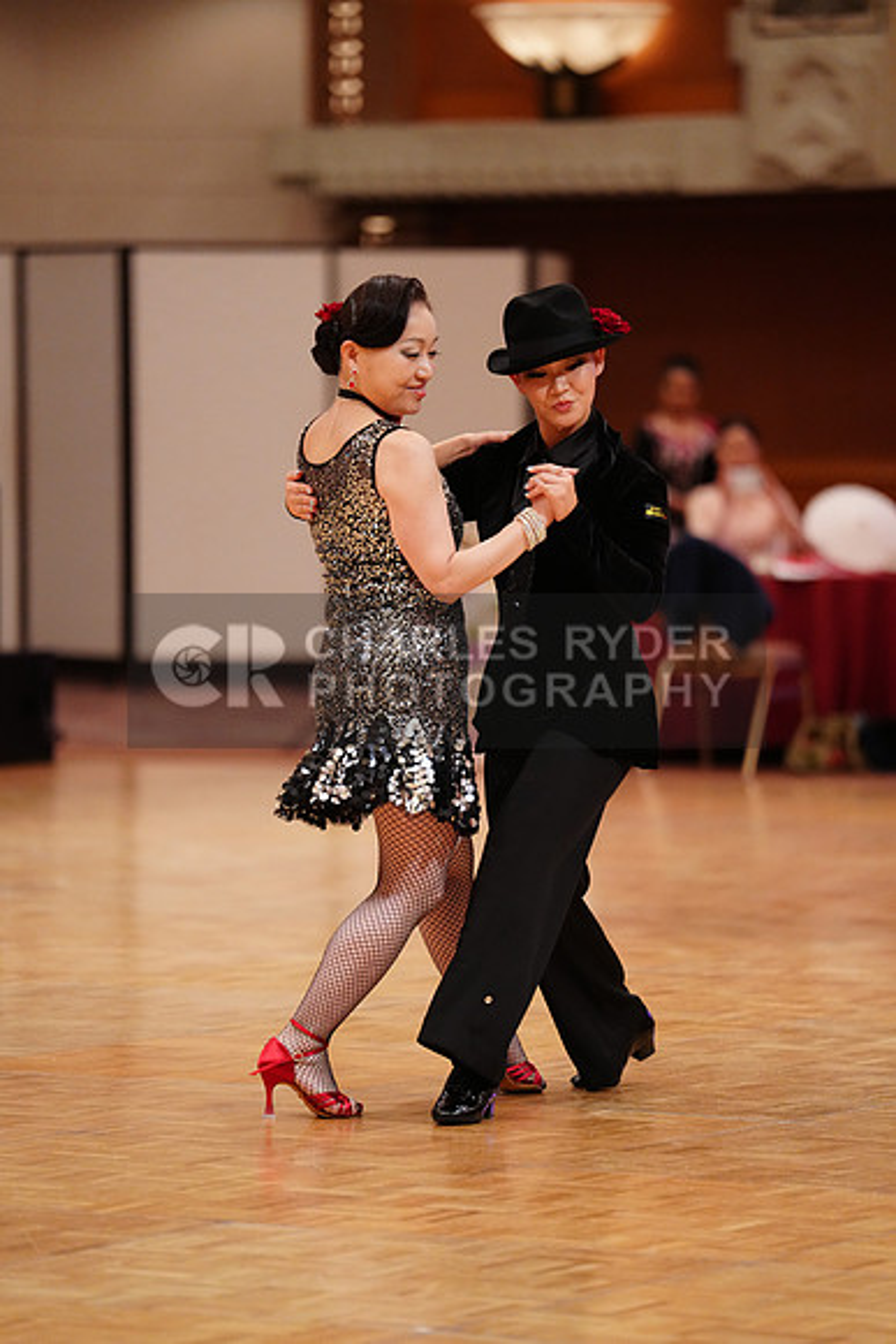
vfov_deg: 10.8
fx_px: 7126
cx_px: 448
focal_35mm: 191
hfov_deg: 7.2
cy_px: 672
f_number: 2.8
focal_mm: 191
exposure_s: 1/320
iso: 3200
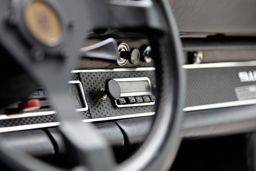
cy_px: 88
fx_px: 896
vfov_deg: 10.9
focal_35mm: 126
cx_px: 122
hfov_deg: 16.3
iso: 1100
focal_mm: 120
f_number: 4
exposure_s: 1/30
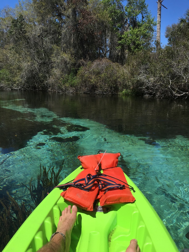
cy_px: 126
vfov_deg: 61.7
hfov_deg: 48.2
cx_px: 94
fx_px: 211
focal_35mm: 29
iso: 25
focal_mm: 4.15
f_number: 2.2
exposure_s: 1/1832
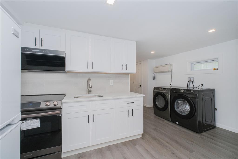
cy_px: 80
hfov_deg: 100.4
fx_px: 99
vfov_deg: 77.3
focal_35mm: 15
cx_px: 119
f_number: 8
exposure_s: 1/60
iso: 400
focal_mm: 10
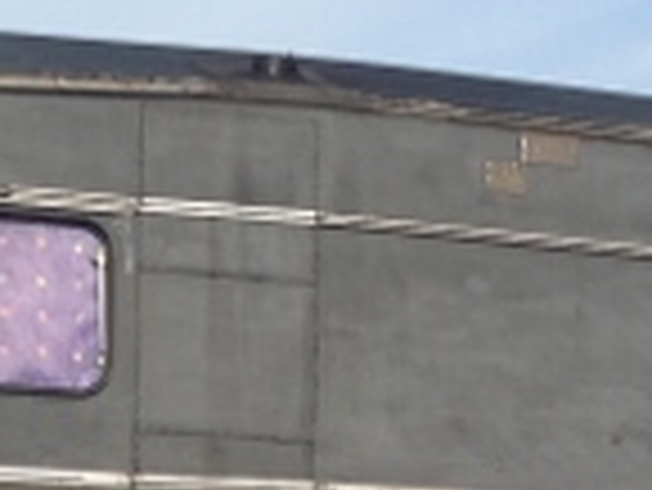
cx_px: 328
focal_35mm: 182
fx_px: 3431
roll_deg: -0.7
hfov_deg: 10.9
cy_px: 863
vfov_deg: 7.9
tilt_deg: +0.4
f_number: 2.4
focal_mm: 4.12
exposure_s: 1/1106
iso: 50
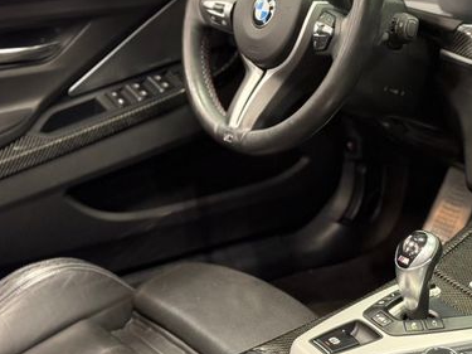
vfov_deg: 17.9
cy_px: 116
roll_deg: -0.3
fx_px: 1118
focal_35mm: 82
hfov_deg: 23.5
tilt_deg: -16.3
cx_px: 383
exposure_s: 1/60
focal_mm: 6.76
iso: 200
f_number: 1.78
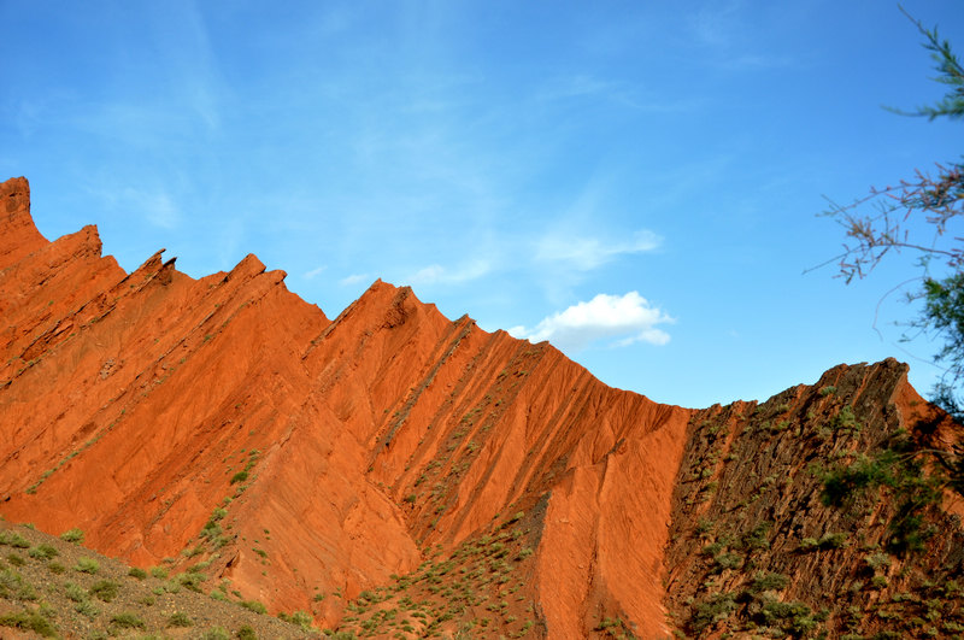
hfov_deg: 43.7
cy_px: 320
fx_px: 1203
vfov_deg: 29.8
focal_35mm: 45
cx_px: 482
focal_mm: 30
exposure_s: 1/320
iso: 200
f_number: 9
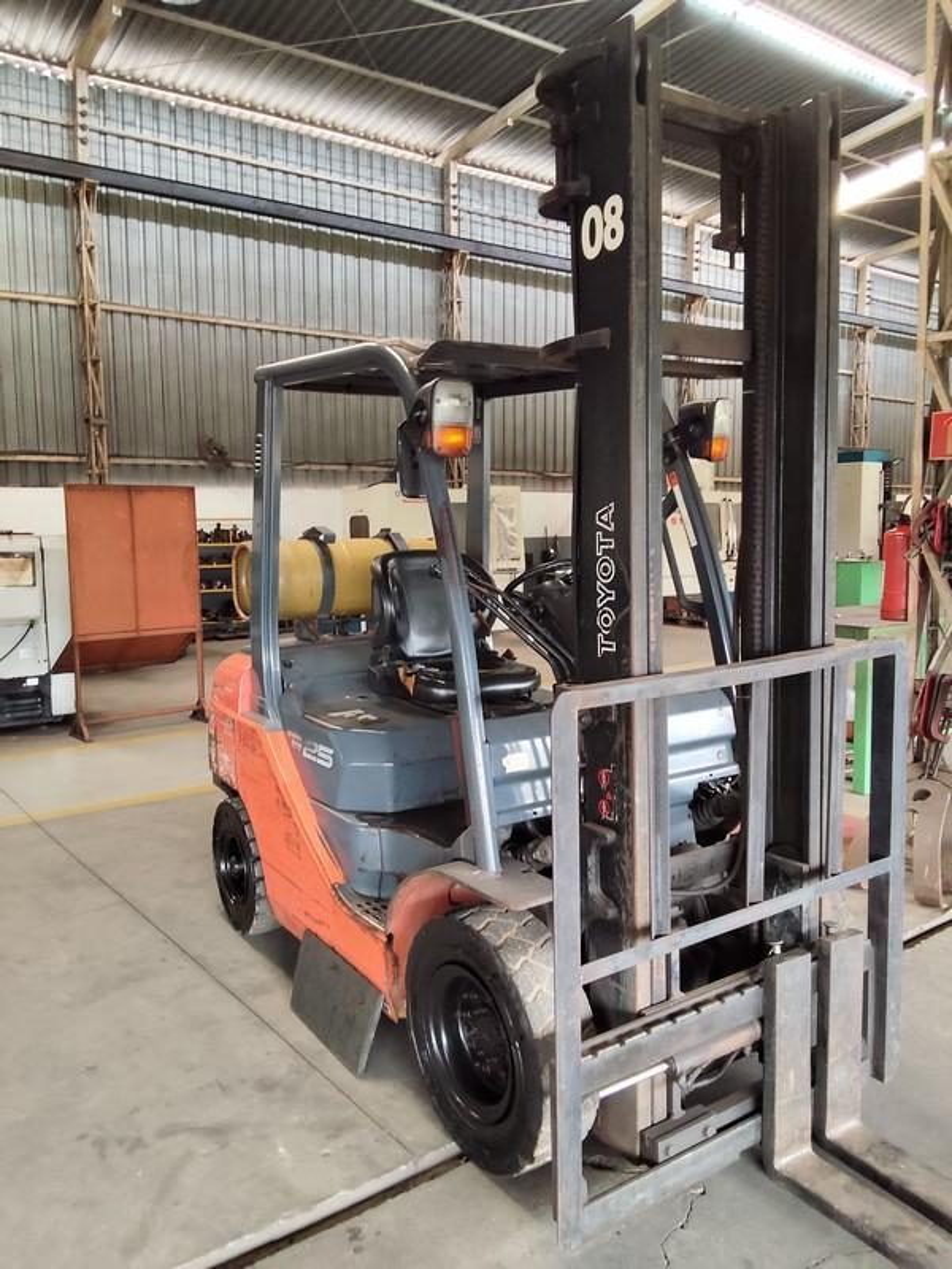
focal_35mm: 26
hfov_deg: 53.1
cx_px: 476
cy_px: 634
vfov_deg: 67.3
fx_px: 953
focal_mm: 2.78
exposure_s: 1/30
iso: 125
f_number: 2
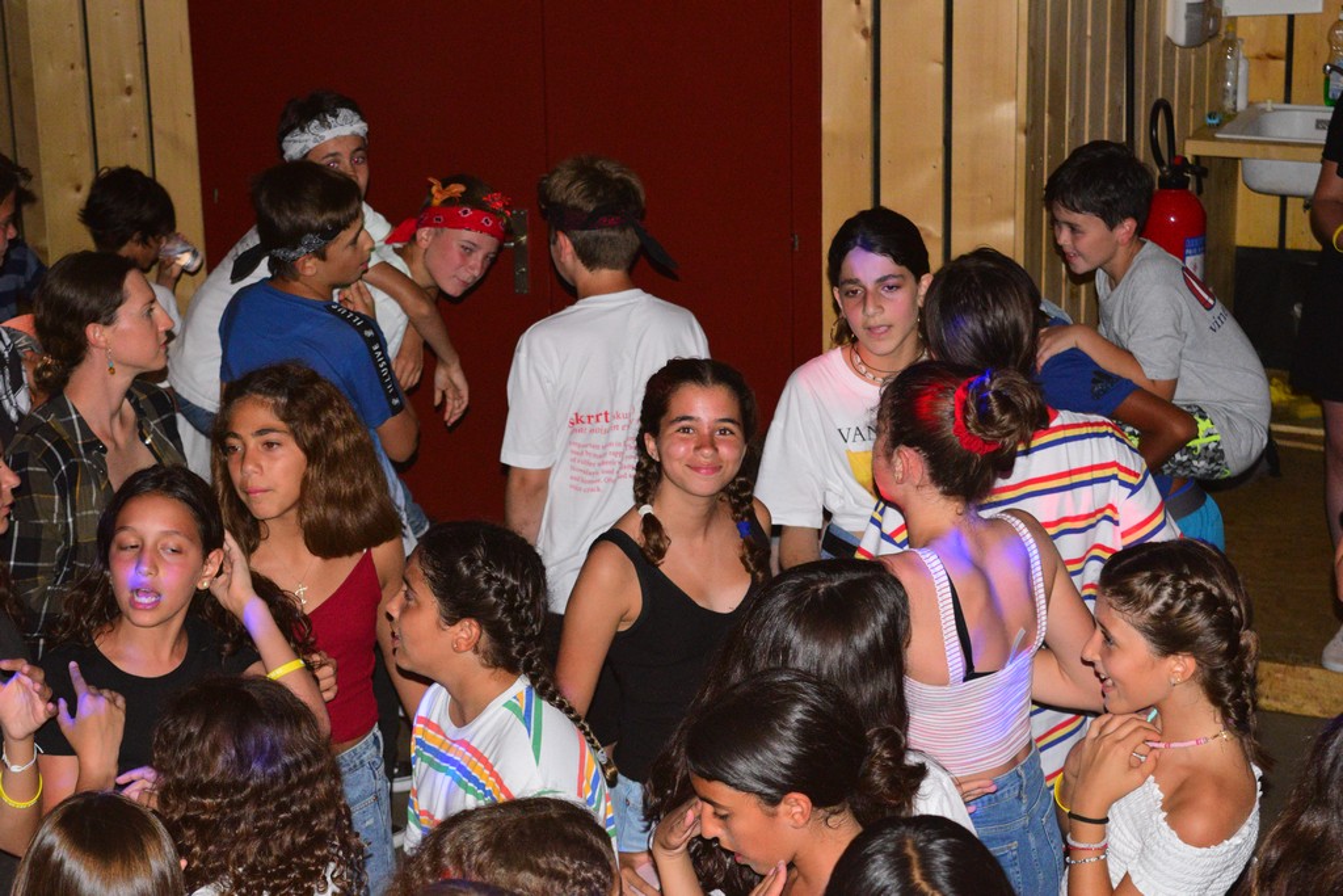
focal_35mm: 82
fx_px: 3078
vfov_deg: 16.6
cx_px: 672
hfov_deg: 24.6
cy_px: 448
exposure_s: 1/200
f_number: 5.6
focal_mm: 55
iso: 3200
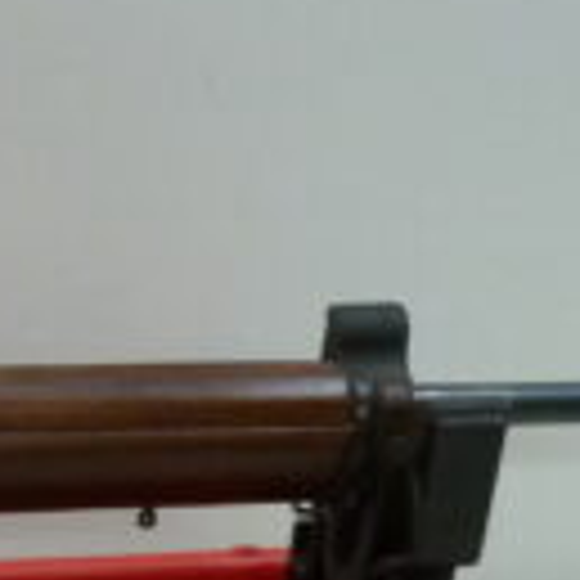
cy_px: 728
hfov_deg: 15.3
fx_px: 1953
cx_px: -360
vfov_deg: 16.1
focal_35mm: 103
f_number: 3.3
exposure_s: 1/30
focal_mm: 4.1
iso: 250
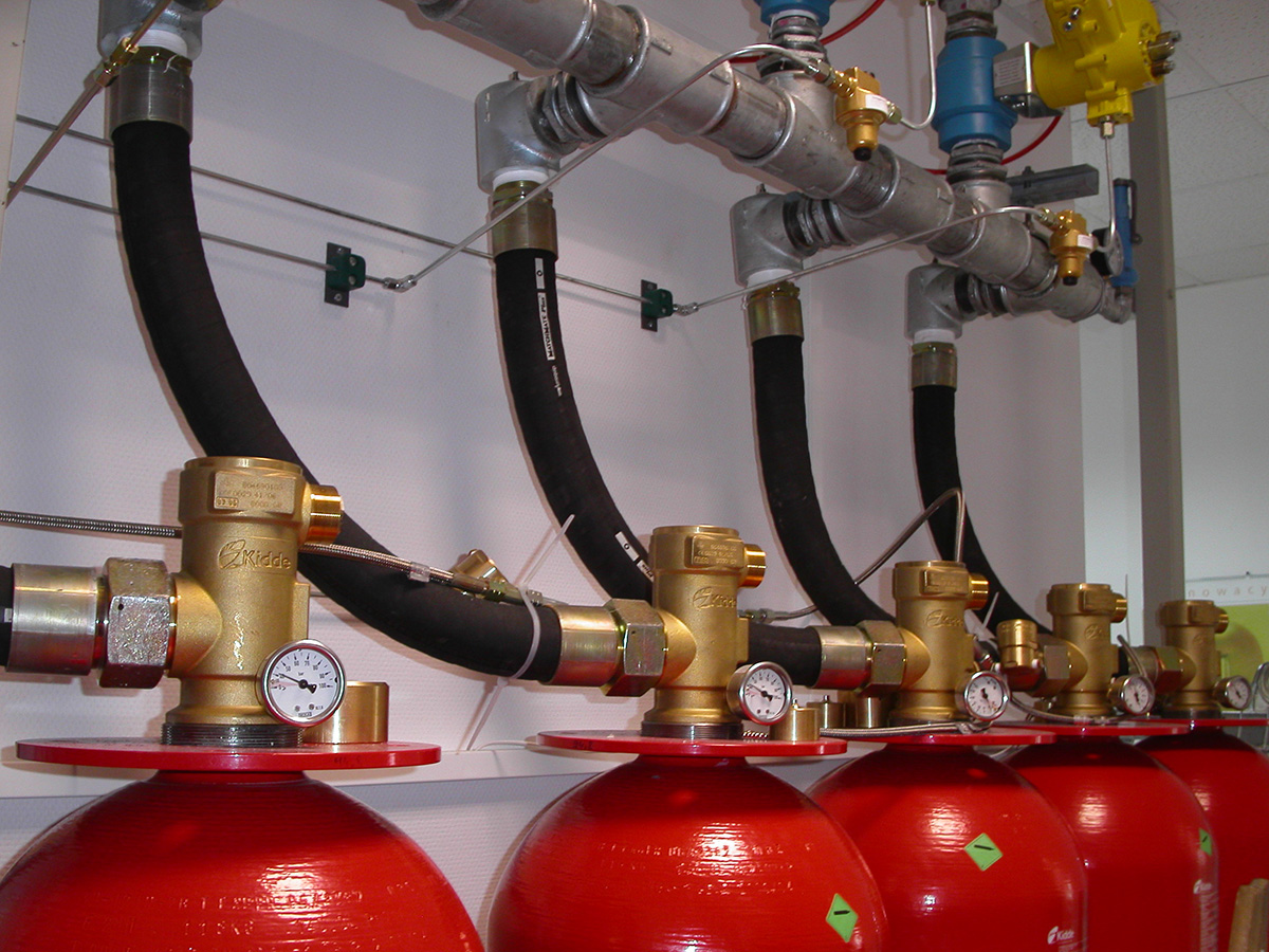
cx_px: 634
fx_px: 1393
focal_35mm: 38
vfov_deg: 37.7
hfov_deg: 49.0
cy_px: 476
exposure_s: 1/30
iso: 100
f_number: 2.8
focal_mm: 7.8
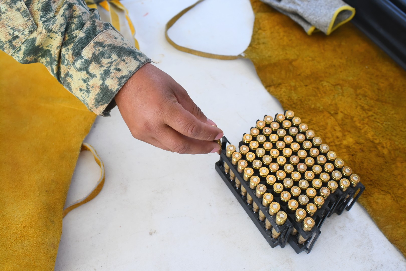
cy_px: 136
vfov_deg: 37.9
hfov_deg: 54.4
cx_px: 203
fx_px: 395
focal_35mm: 35
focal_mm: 35
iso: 2500
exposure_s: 1/320
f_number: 6.3
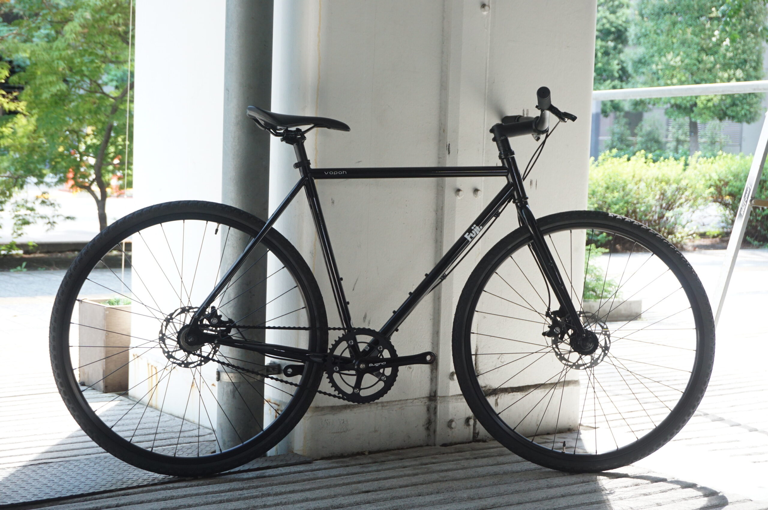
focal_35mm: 58
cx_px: 384
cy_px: 255
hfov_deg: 34.2
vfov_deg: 23.1
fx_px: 1247
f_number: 5.6
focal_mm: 39
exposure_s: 1/80
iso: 800
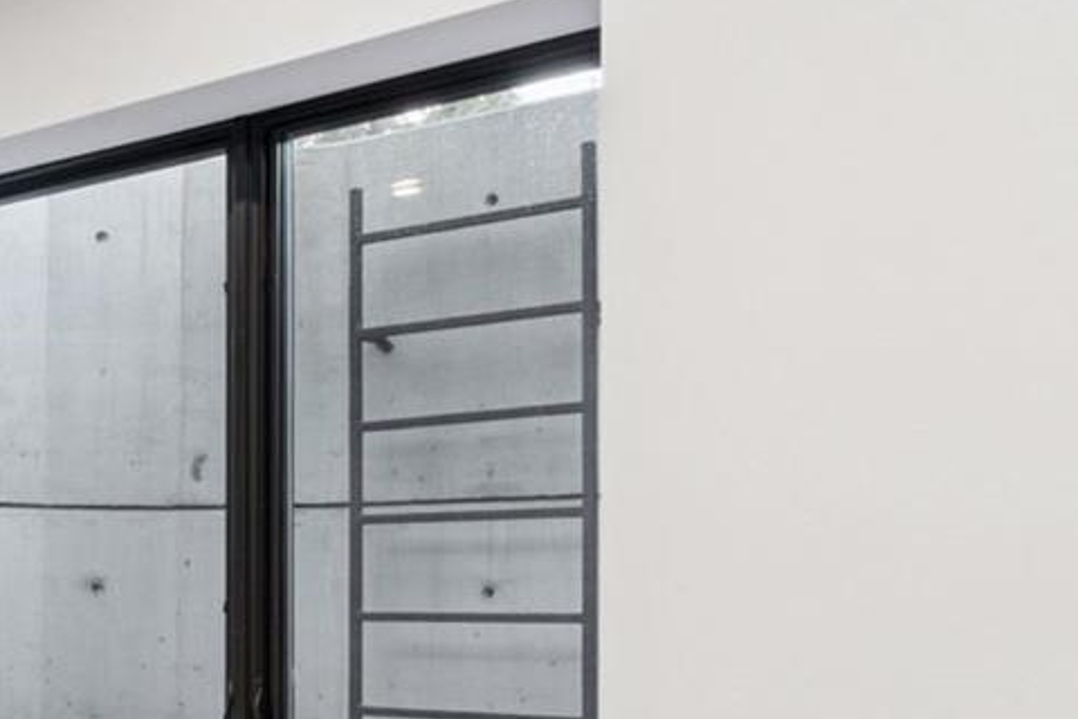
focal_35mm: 60
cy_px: 609
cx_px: -508
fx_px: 1797
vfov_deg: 22.2
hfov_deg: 25.7
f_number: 10
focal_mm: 18
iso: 400
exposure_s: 1/4
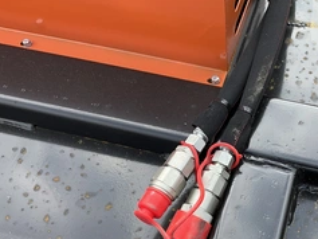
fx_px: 450
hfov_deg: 37.8
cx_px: 242
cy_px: 197
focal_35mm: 49
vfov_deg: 28.9
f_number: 1.8
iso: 25
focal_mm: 3
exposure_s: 1/454
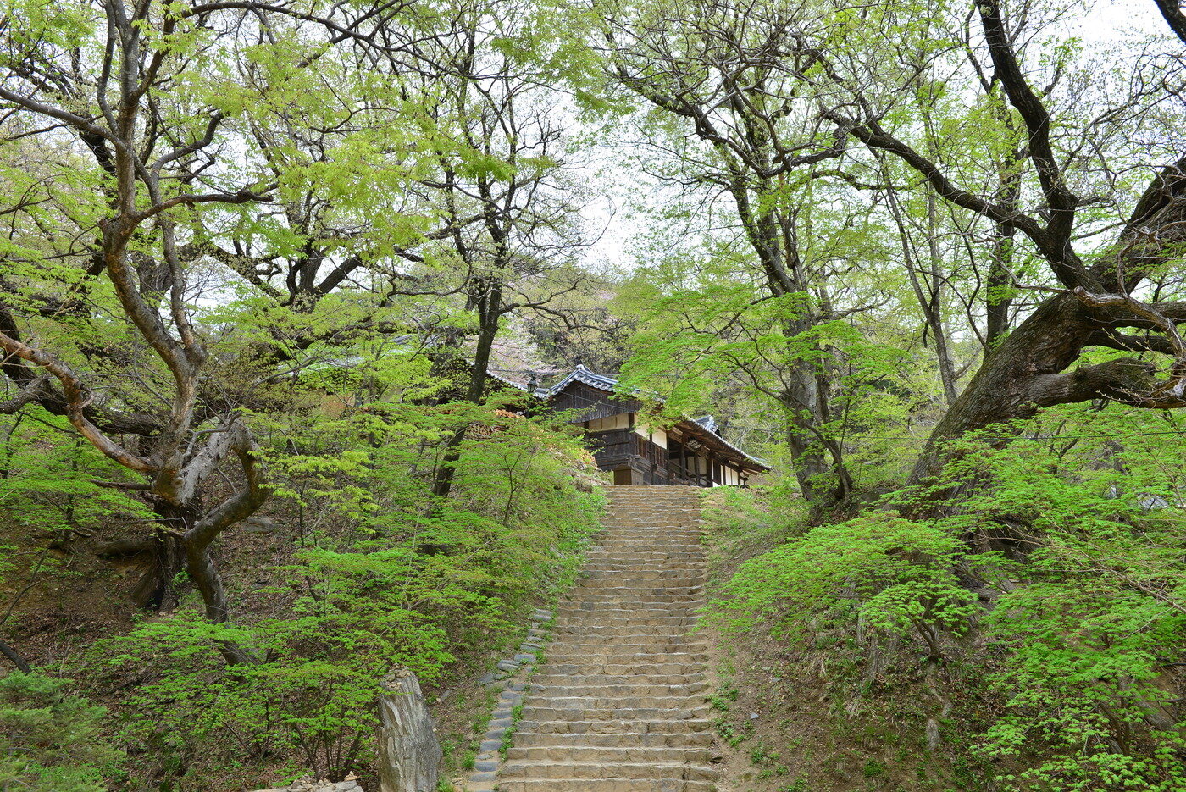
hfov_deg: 60.3
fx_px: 1022
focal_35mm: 31
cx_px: 593
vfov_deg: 42.4
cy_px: 396
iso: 400
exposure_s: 1/200
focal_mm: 31
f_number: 9
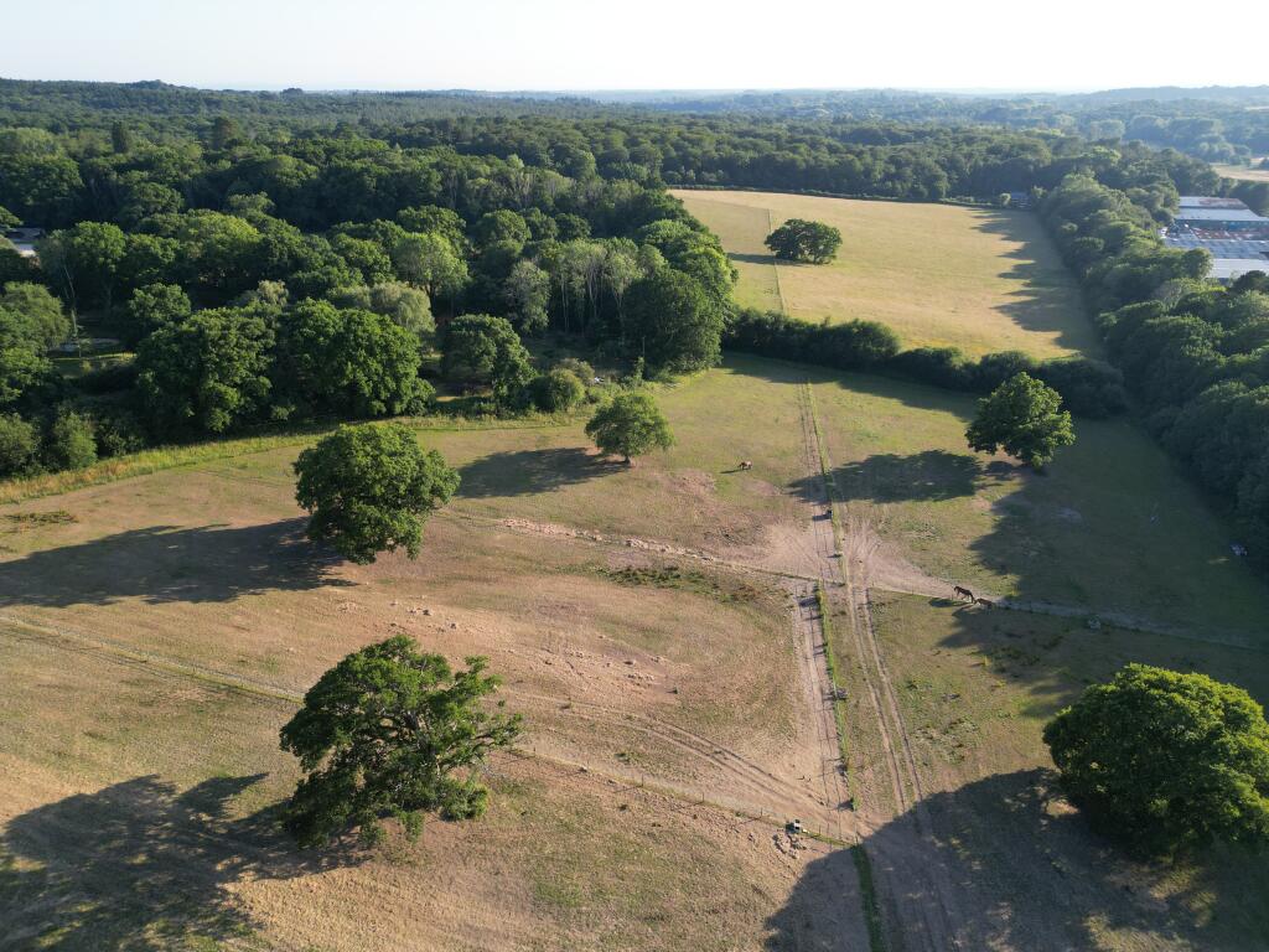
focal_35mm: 24
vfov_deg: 56.8
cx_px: 634
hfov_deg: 71.6
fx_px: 880
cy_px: 476
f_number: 1.7
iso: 120
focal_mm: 6.72
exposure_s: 1/1000
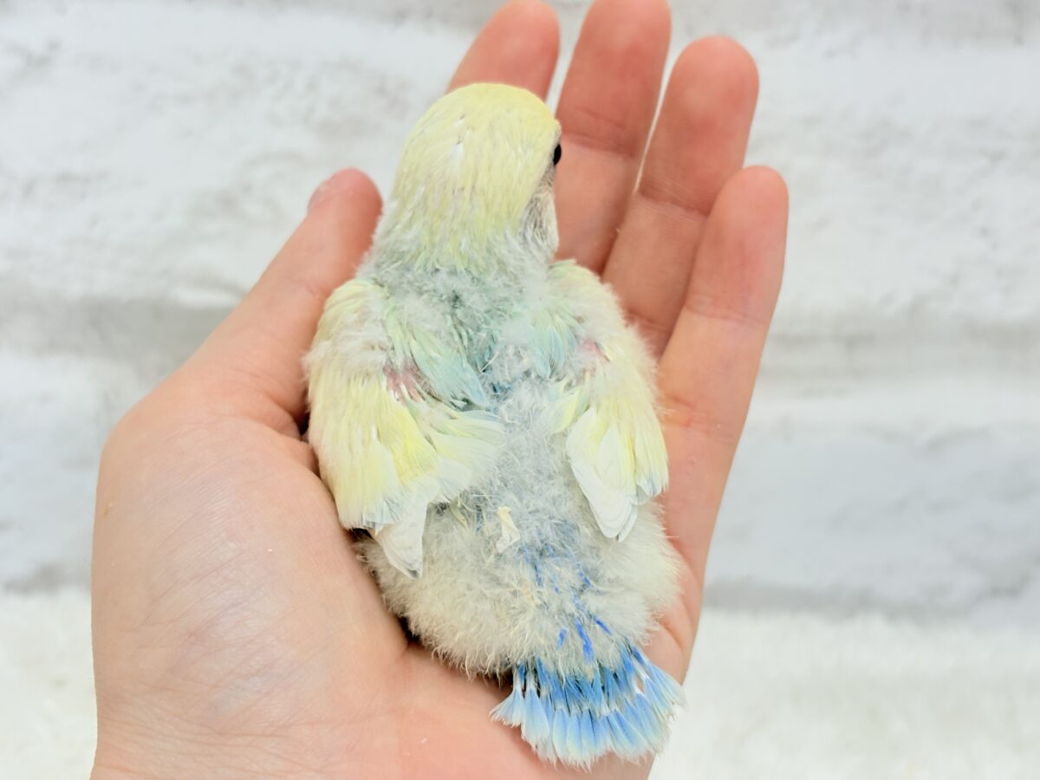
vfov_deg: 28.0
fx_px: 1562
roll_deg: -0.8
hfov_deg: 36.8
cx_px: 520
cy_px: 390
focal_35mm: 52
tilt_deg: -17.7
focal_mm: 5.96
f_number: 1.6
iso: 64
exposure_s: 1/100
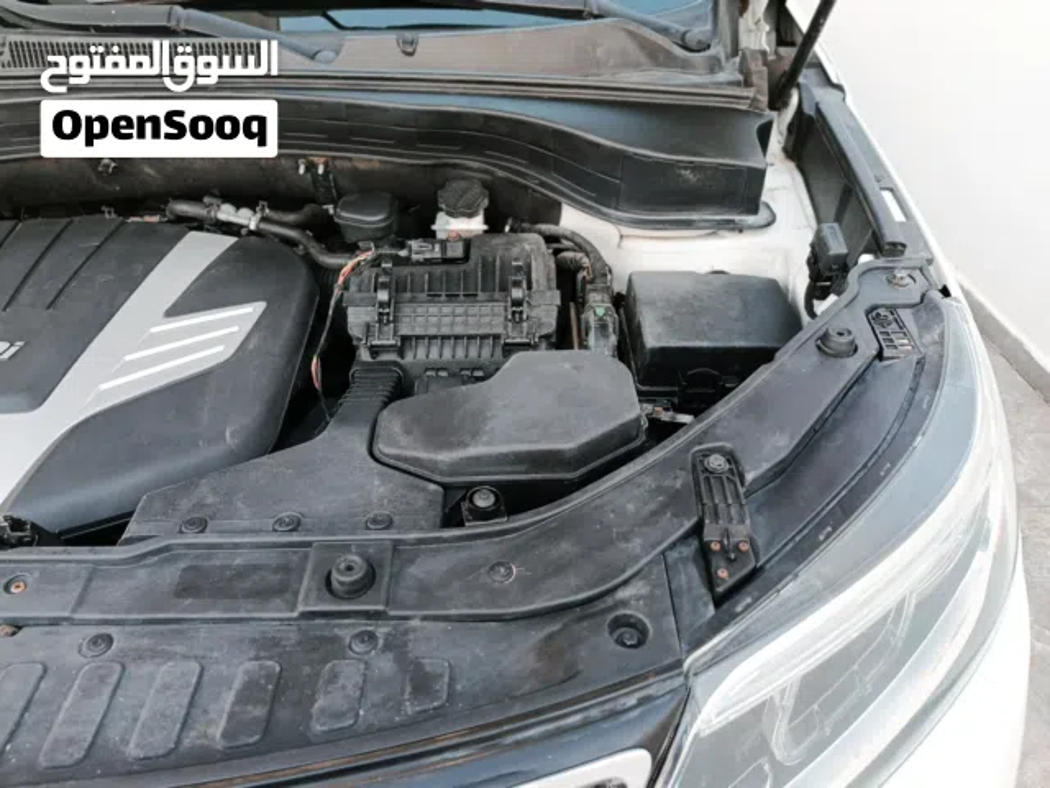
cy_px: 394
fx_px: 728
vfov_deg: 56.8
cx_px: 525
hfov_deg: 71.6
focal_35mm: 24
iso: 320
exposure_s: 1/100
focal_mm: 5.24
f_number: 1.7
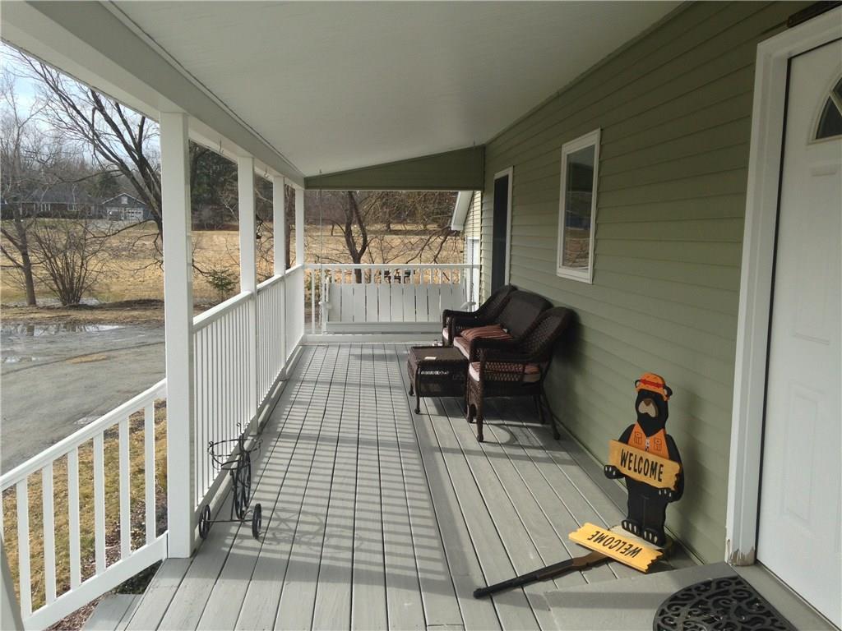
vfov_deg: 42.9
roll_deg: +0.8
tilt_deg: -6.6
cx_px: 421
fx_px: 803
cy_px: 316
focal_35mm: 33
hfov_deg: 55.4
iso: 50
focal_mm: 4.12
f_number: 2.4
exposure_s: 1/935
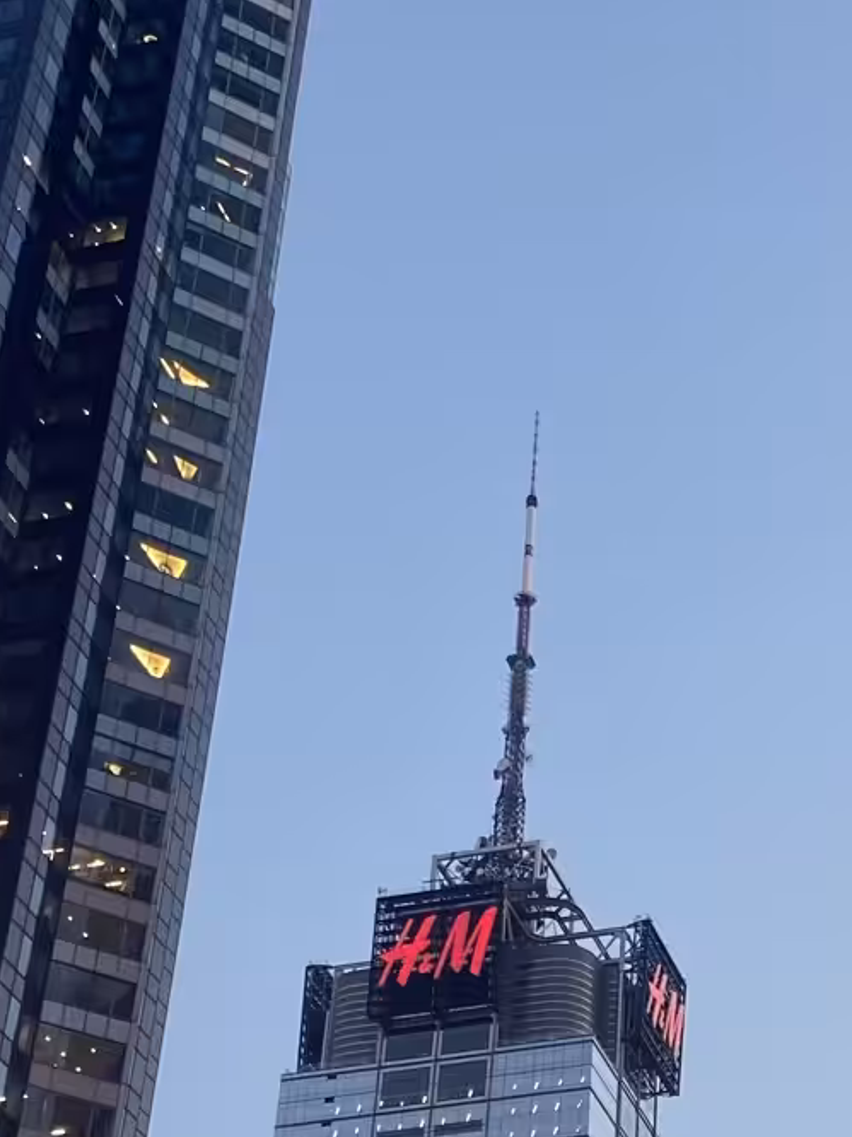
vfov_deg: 24.1
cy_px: 864
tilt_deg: +33.4
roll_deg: -1.5
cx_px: 826
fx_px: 2627
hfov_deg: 18.0
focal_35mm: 80
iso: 50
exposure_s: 1/120
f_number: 1.8
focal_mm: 4.25
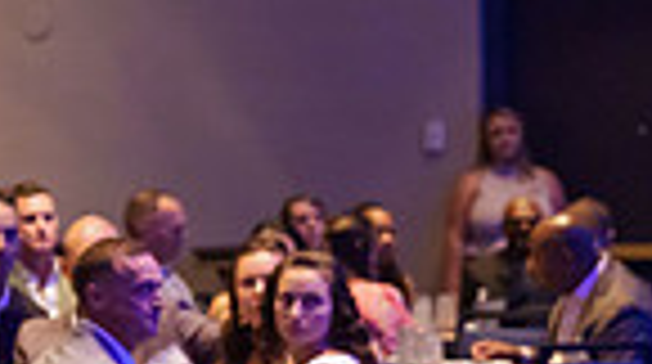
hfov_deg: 7.3
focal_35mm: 294
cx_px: 175
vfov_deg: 4.1
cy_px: 218
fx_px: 5074
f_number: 2.8
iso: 2000
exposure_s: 1/125
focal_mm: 70
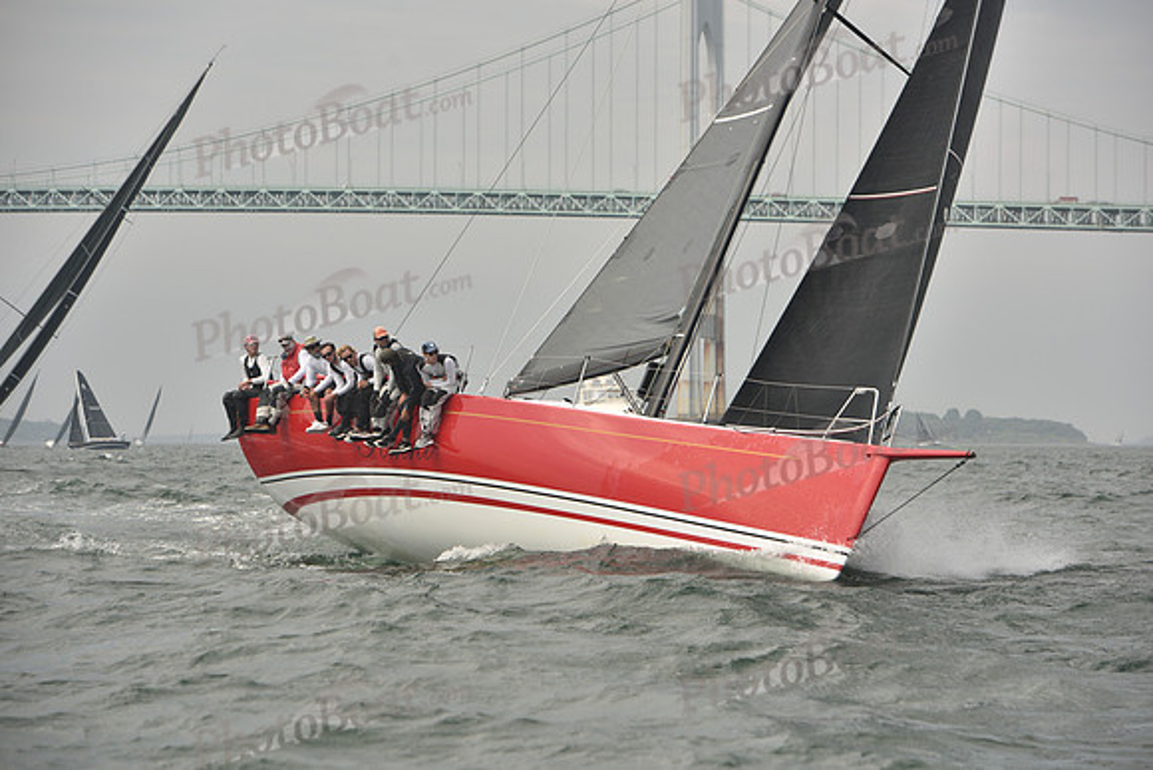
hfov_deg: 15.8
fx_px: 4164
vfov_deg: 10.6
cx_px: 576
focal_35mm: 130
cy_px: 385
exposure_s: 1/640
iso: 250
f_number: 5.6
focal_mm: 130
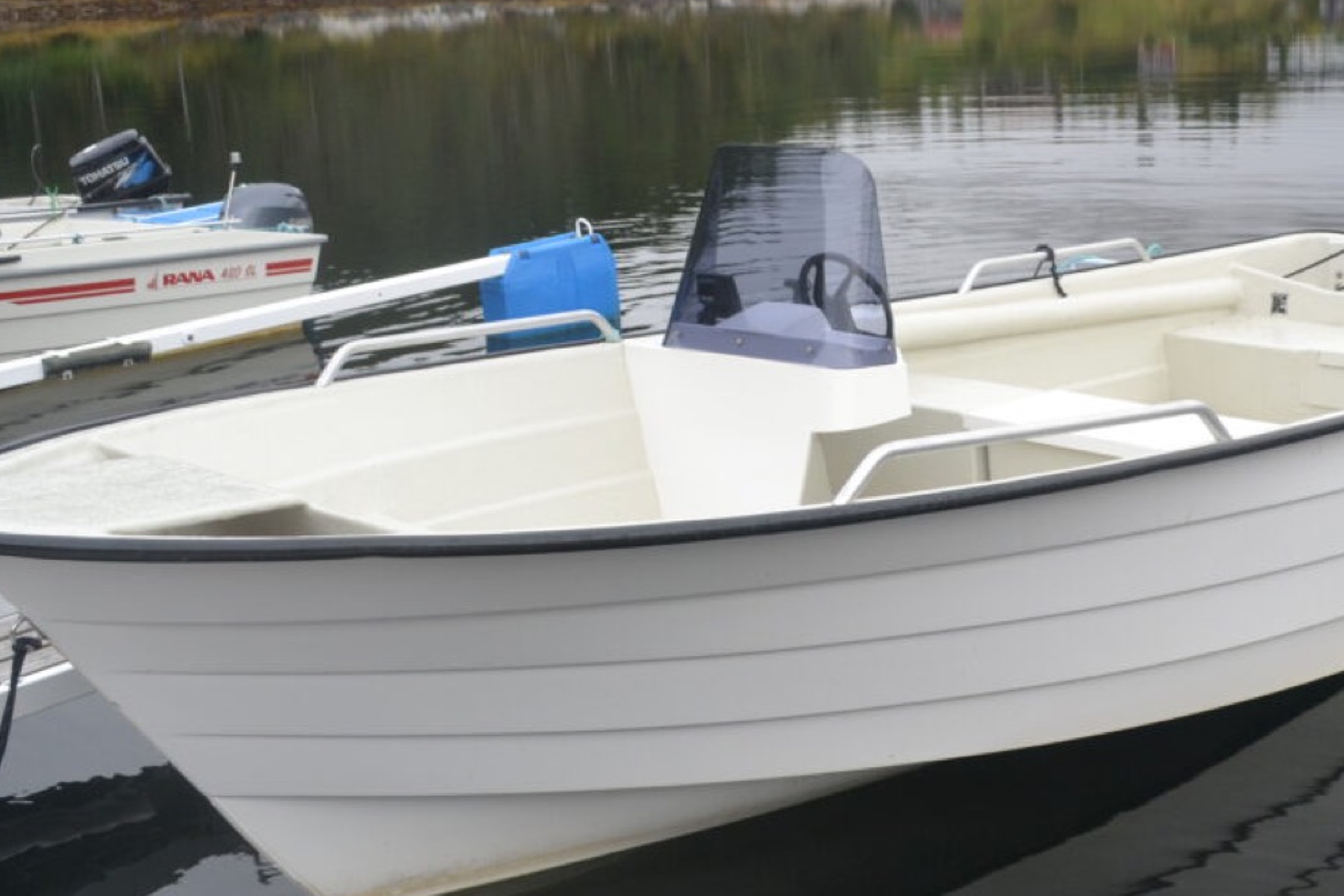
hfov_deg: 39.5
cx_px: 965
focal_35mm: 49
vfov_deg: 27.5
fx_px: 1829
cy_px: 407
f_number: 5.6
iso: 320
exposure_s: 1/125
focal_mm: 18
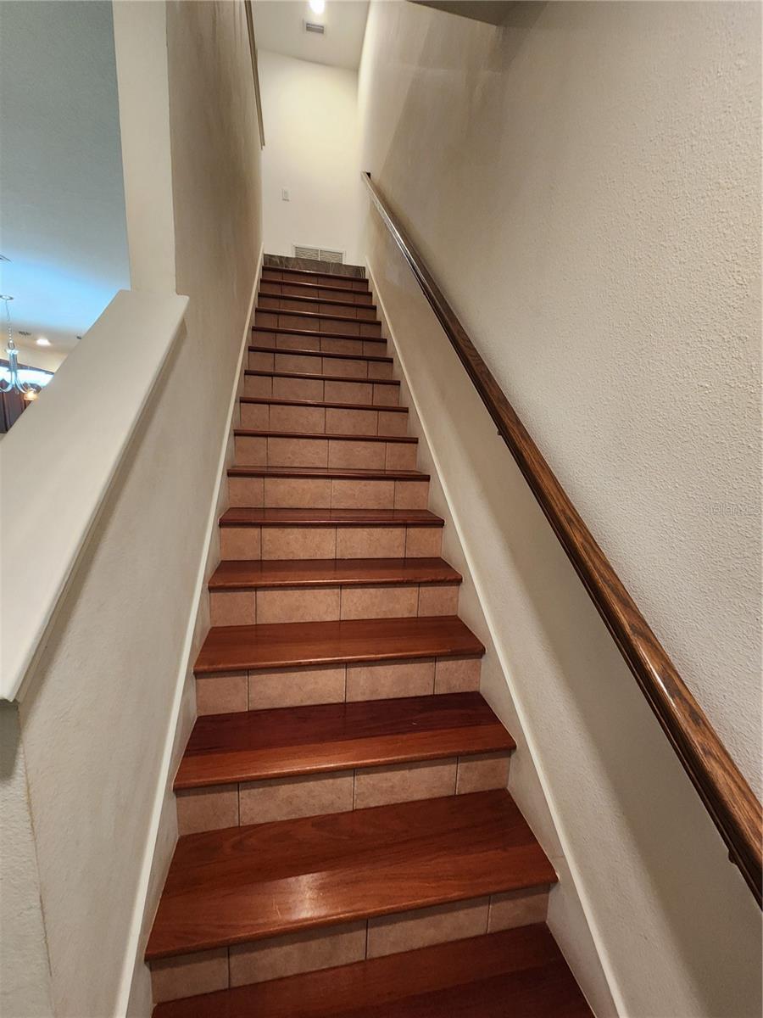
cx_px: 382
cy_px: 509
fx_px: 382
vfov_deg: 106.2
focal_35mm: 13
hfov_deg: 89.9
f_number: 2.2
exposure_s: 1/40
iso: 320
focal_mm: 2.2
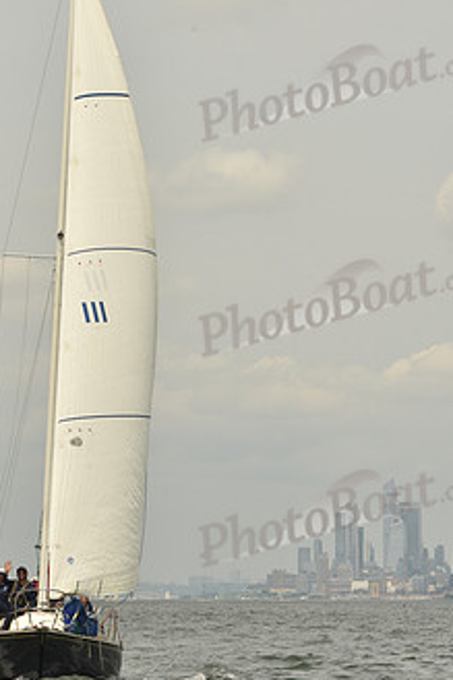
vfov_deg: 13.7
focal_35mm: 150
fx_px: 2834
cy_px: 225
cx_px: 92
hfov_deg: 9.1
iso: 250
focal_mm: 85
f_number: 13
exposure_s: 1/640
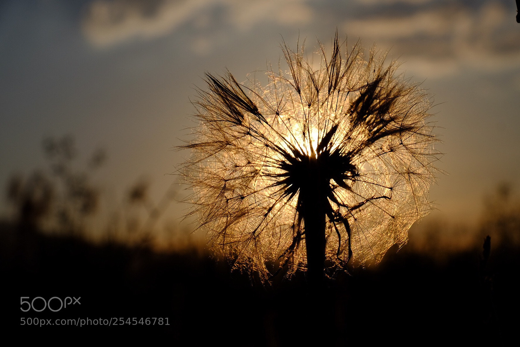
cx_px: 260
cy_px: 174
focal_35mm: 88
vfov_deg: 15.5
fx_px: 1271
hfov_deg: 23.1
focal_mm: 58.9
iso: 200
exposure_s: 1/4000
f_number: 9
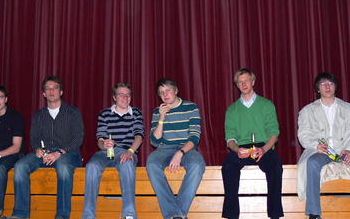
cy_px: 139
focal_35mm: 50
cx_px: 170
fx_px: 477
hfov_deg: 40.3
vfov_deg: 25.8
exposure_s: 1/30
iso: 200
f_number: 2.8
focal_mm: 7.4
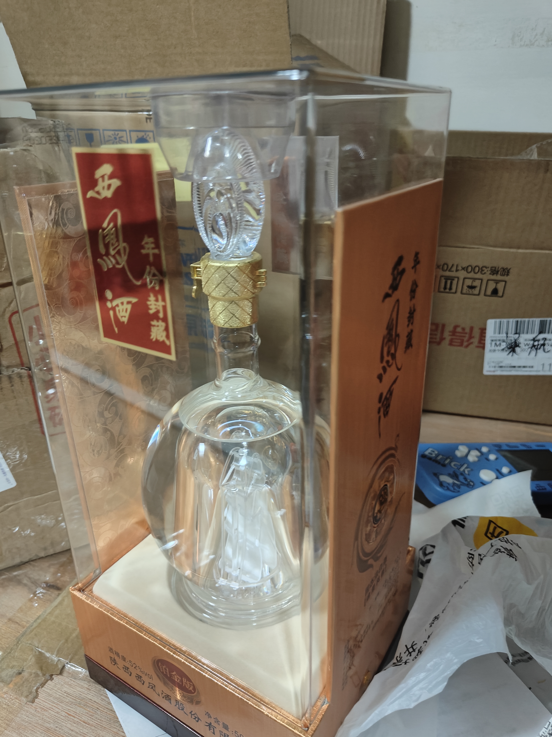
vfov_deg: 71.6
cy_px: 368
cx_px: 276
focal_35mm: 24
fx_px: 510
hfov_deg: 56.8
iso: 1000
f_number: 1.8
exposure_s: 1/33
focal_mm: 5.59
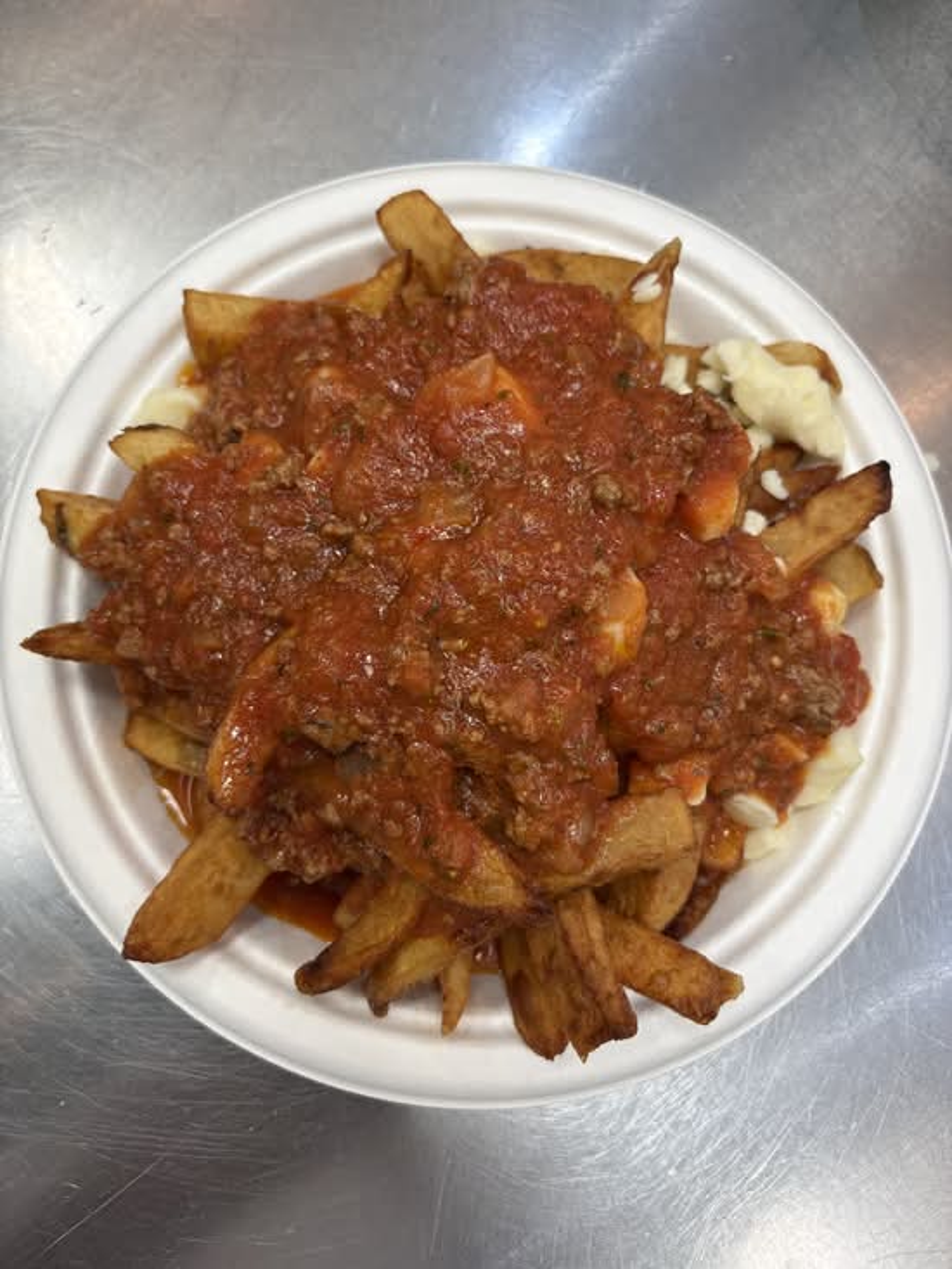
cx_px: 476
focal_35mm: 26
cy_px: 634
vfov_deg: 67.3
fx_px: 953
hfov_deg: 53.1
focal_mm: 5.96
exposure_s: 1/120
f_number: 1.6
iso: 125
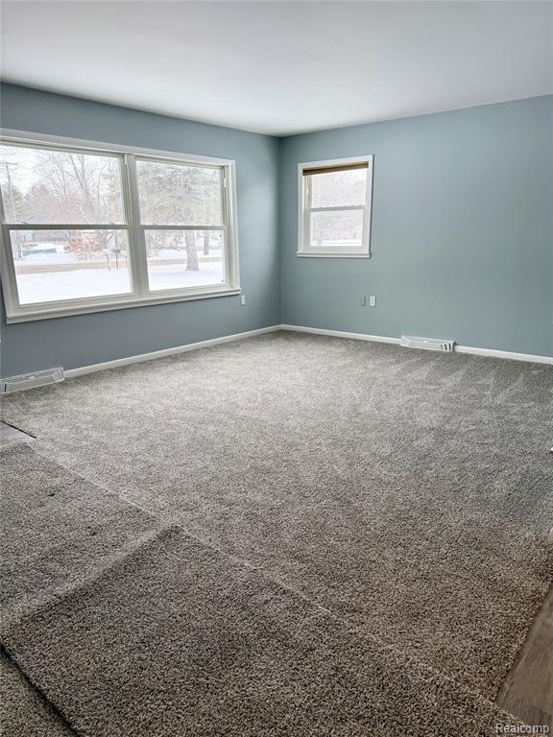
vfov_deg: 71.6
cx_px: 276
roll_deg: +1.0
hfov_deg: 56.8
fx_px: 511
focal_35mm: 24
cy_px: 368
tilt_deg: -14.7
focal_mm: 6.76
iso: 125
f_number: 1.78
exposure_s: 1/206
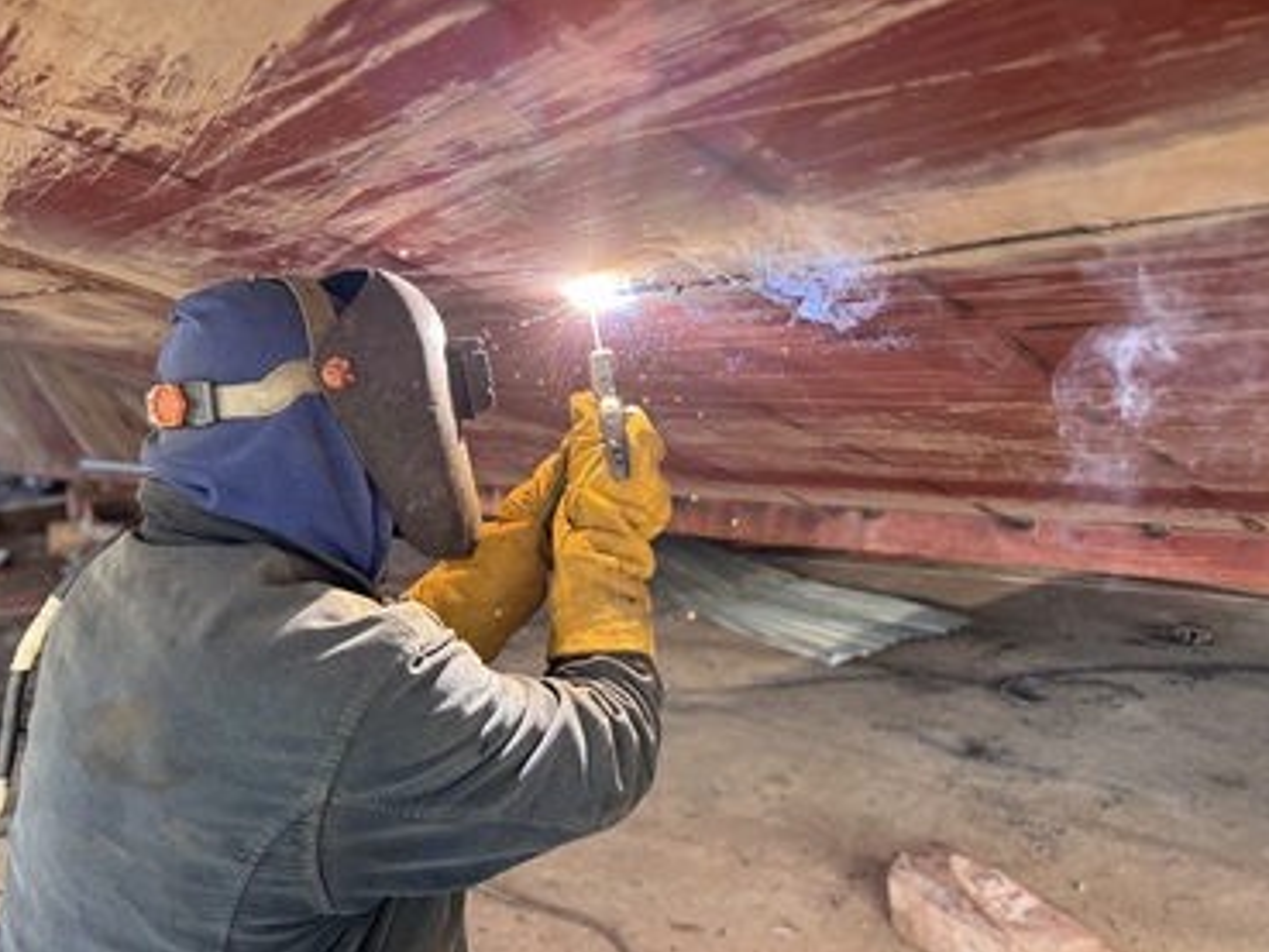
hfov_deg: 67.3
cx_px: 616
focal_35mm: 26
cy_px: 454
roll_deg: +2.3
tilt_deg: -7.0
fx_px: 953
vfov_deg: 53.1
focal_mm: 6.76
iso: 100
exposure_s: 1/170
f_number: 1.78
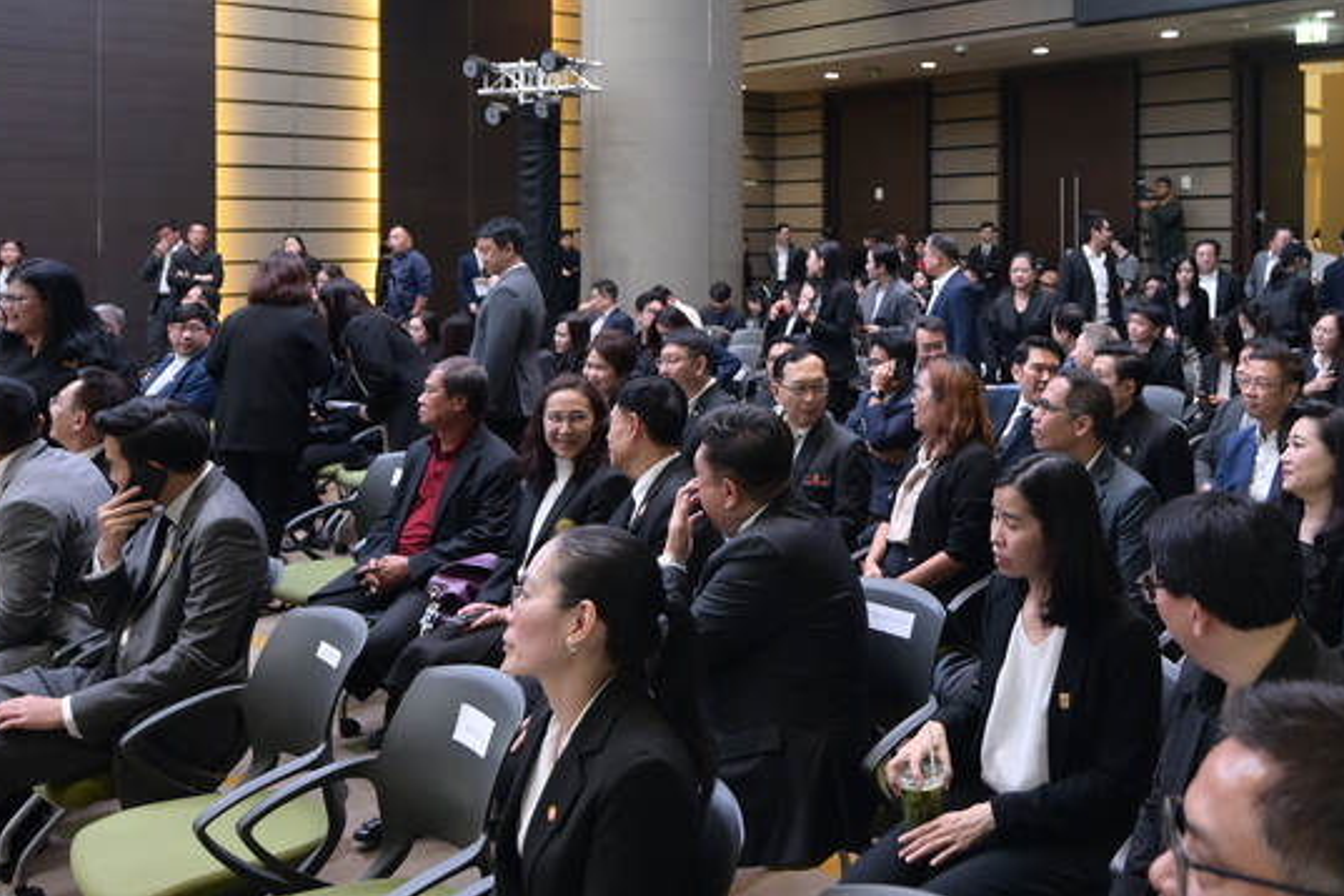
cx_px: 946
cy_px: 242
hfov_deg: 49.4
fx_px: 1419
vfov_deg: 34.4
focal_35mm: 38
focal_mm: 18
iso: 1600
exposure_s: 1/160
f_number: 2.8
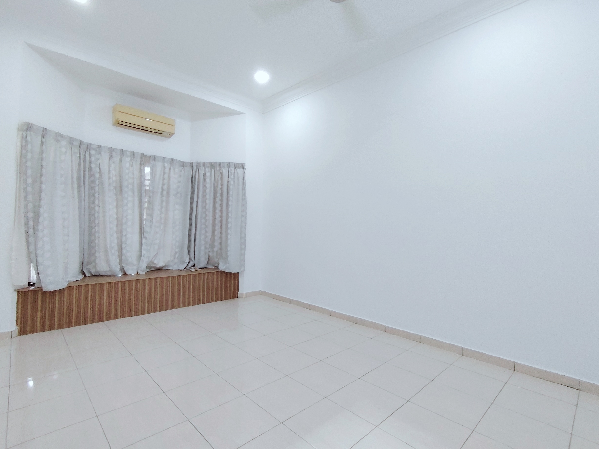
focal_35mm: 17
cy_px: 220
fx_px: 294
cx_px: 297
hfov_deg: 91.0
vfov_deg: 74.7
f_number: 2.2
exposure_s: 1/50
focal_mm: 1.42
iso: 410
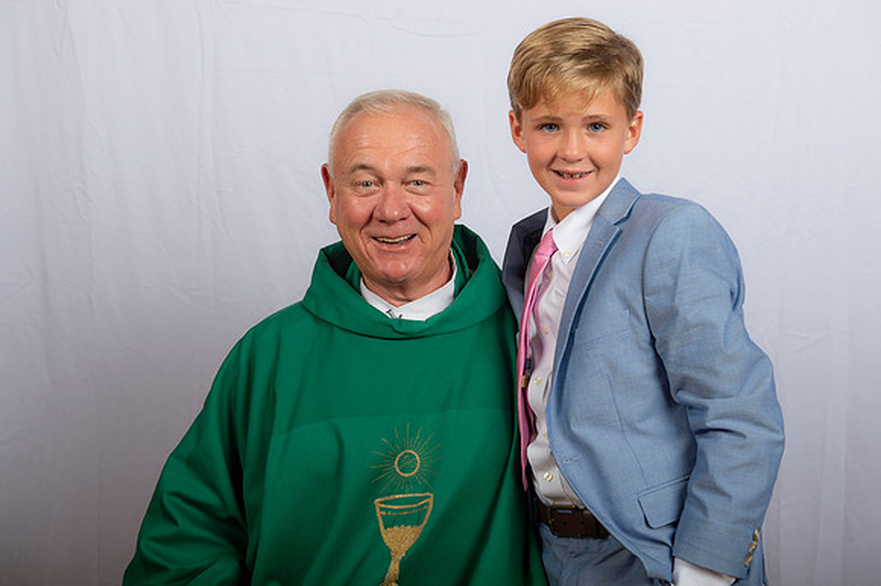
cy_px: 293
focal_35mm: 55
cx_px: 440
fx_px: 1345
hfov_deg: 36.3
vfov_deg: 24.6
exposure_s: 1/200
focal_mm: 55
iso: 320
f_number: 8
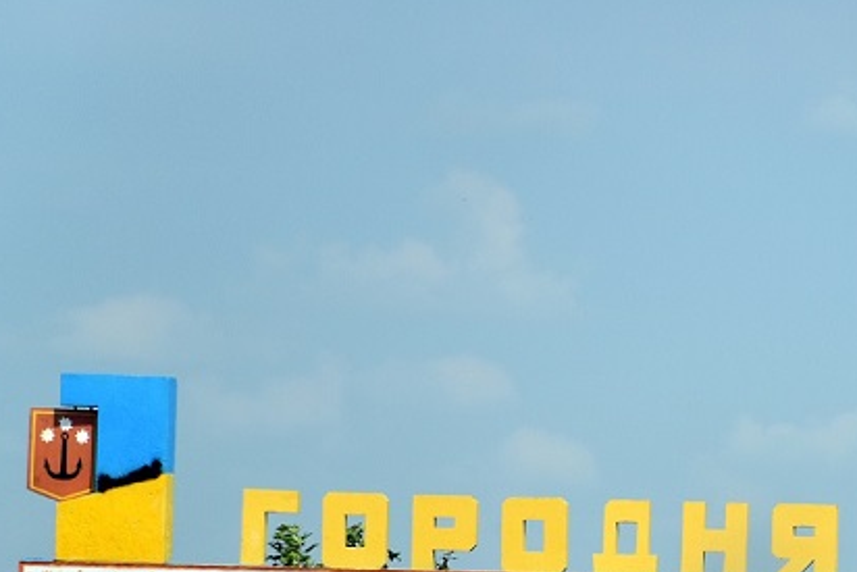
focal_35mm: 379
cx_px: 807
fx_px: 9025
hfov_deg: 5.4
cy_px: 499
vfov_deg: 3.6
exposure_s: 1/1600
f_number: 6.3
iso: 400
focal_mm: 112
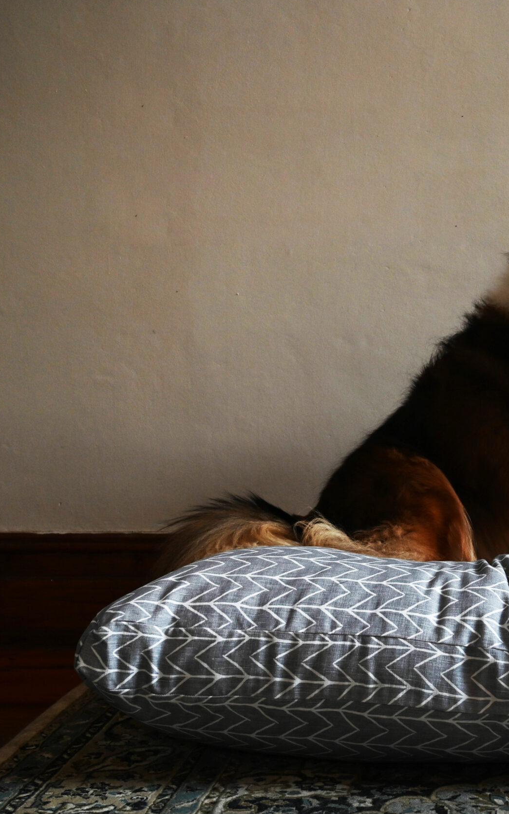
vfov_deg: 38.2
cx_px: 503
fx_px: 1177
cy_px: 402
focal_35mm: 53
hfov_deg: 23.4
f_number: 4
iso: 1000
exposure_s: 1/80
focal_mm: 34
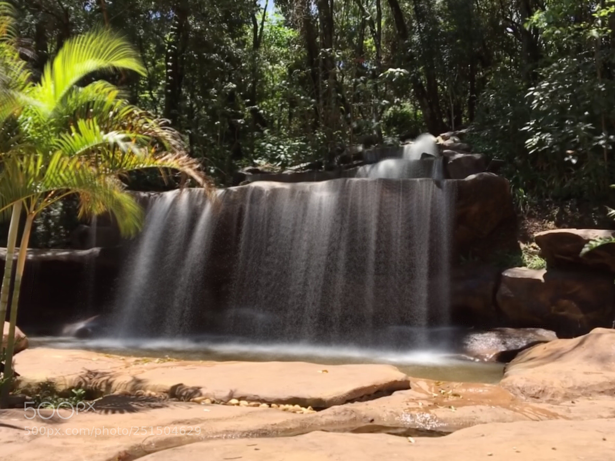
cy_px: 230
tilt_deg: +8.0
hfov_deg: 61.7
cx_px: 308
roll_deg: -1.2
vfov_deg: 48.2
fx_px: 515
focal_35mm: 29
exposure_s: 1/827
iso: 25
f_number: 2.2
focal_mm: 4.15
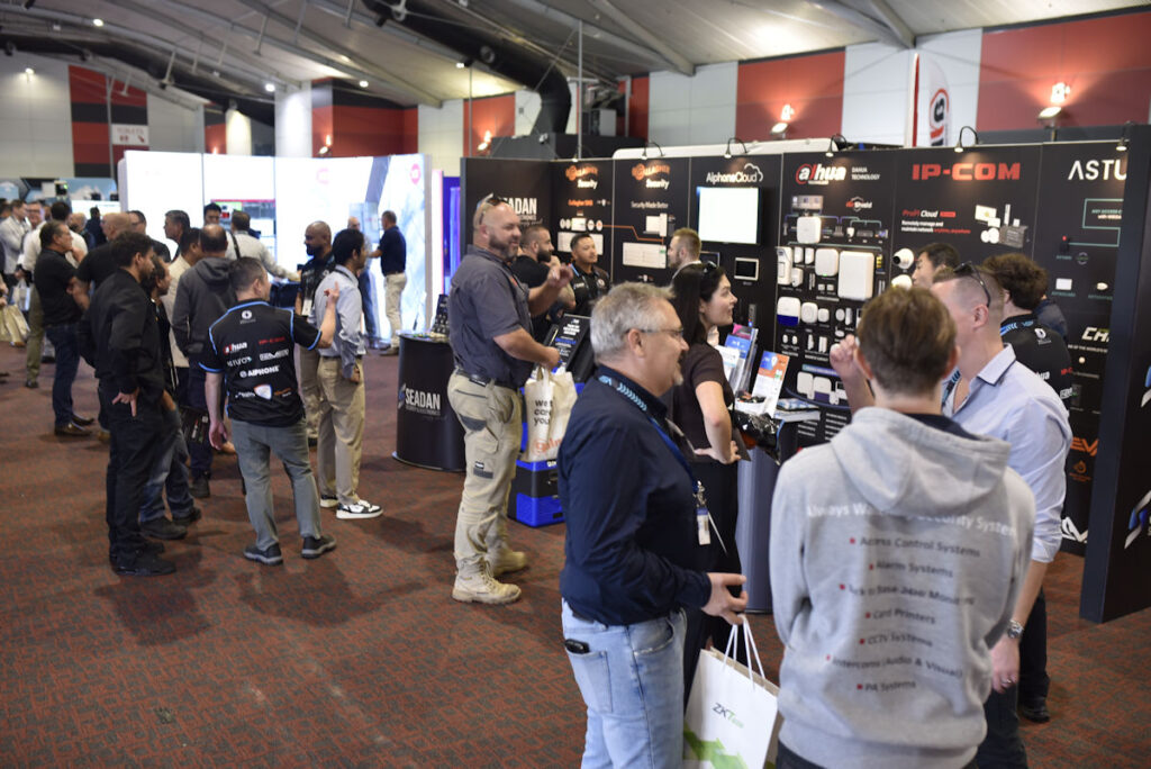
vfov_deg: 37.9
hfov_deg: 54.4
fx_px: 1120
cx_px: 576
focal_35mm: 35
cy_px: 384
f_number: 2.8
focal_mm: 35
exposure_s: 1/60
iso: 800
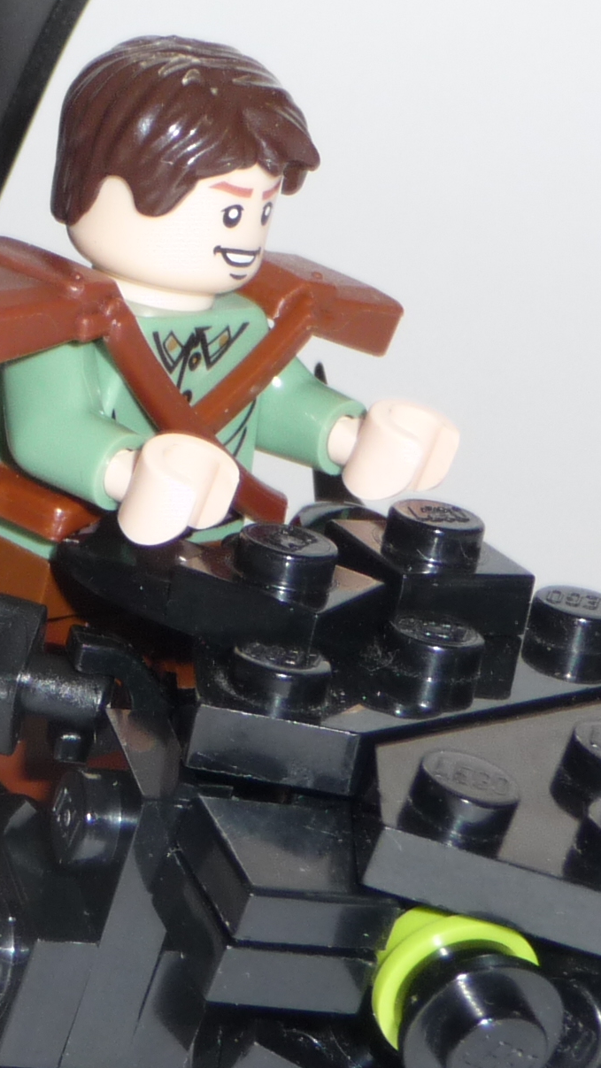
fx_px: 5128
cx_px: -259
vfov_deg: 11.9
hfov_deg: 6.6
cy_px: 536
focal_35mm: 181
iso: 100
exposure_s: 1/30
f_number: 4.4
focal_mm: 9.8
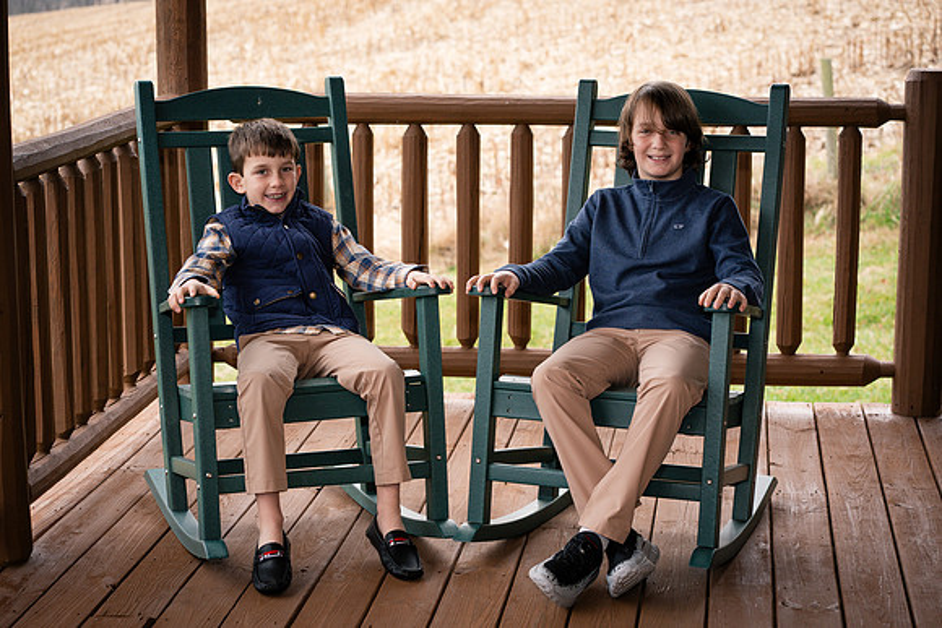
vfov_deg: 16.1
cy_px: 314
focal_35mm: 85
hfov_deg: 23.9
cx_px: 471
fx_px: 2225
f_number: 5.6
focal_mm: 85
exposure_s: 1/250
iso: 320
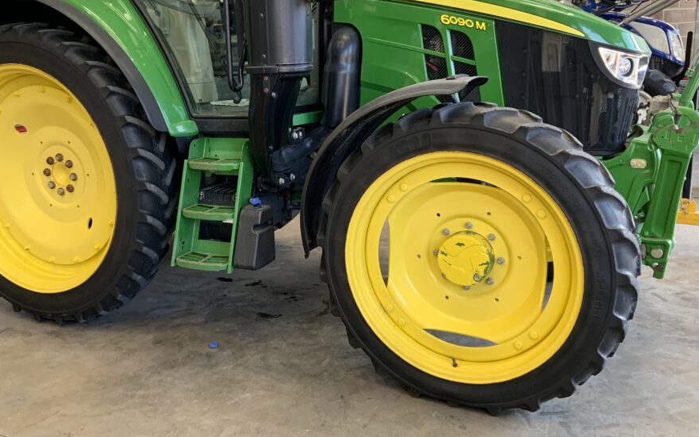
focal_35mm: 36
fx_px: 686
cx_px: 306
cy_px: 206
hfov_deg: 53.9
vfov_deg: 35.3
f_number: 1.8
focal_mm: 3
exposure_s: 1/122
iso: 64
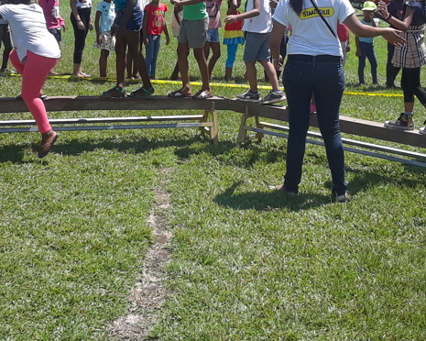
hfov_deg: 31.5
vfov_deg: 25.1
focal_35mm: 60
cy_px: 86
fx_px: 756
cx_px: 214
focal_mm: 2.47
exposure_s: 1/1122
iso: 40
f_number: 1.9
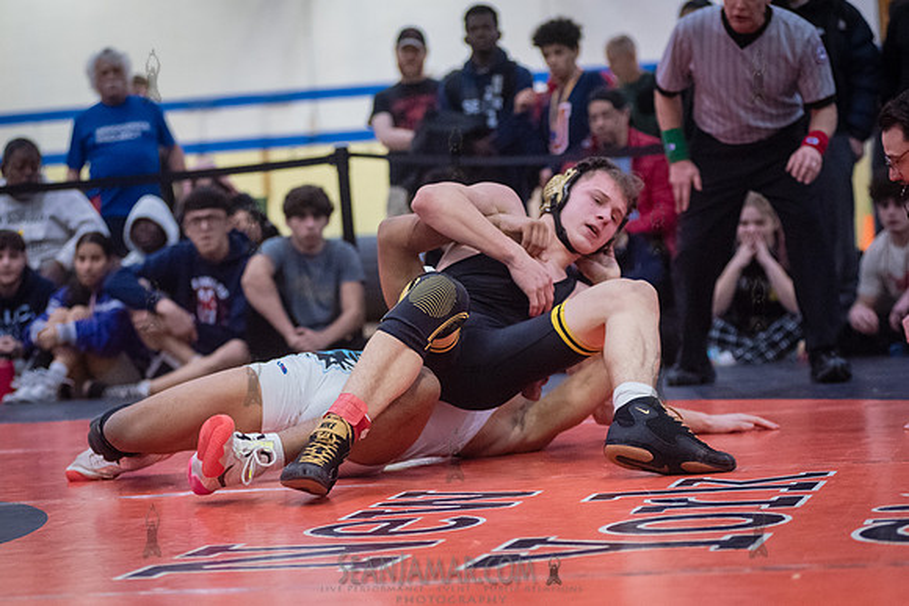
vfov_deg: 12.7
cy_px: 335
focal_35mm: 108
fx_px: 2724
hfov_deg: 18.9
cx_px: 411
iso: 8000
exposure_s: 1/500
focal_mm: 92
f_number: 3.2
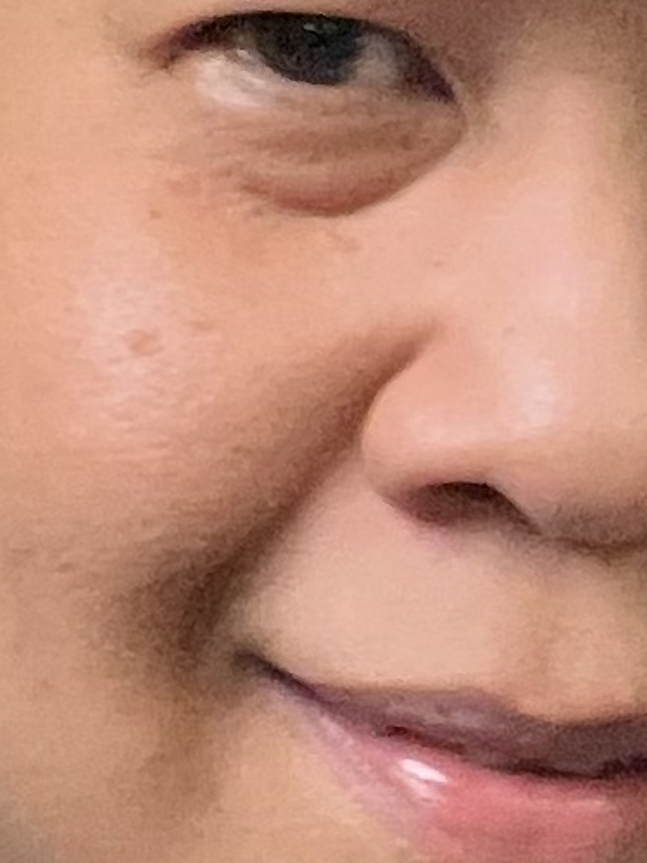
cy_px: 702
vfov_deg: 13.0
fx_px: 3763
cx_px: 868
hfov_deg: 9.6
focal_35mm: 151
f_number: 2.2
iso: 400
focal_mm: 2.71
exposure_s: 1/40
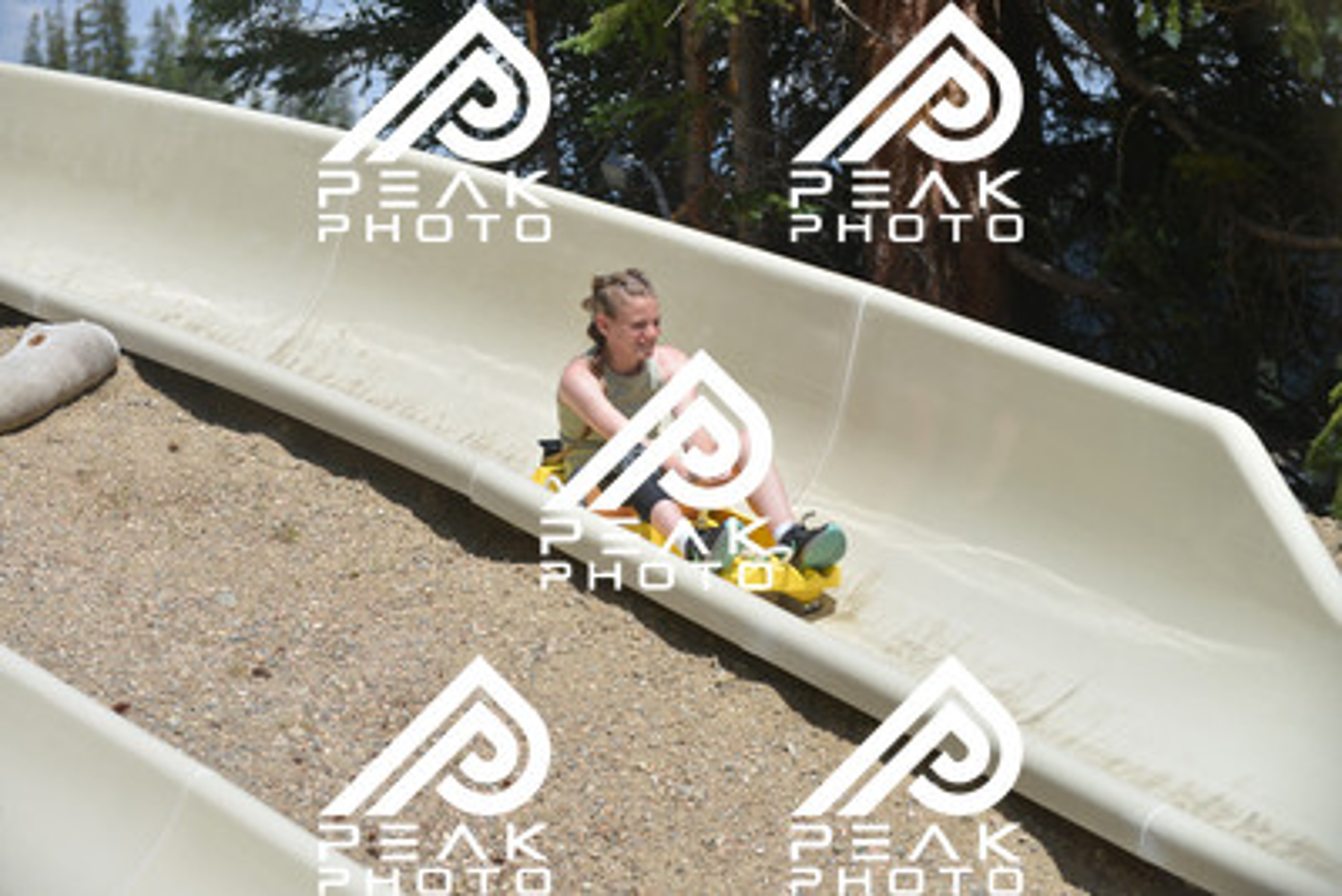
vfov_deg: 11.2
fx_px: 4549
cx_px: 671
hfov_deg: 16.8
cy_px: 448
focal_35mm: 122
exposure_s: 1/800
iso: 140
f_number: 6.3
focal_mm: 122
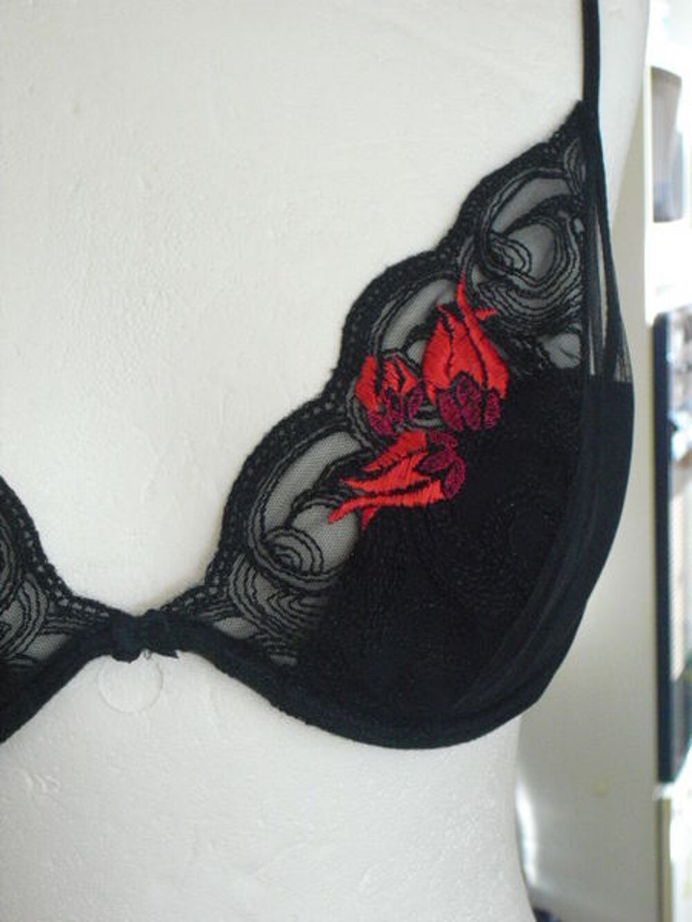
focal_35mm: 74
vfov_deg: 26.3
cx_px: 346
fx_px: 1972
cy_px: 461
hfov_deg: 19.9
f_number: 4.6
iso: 800
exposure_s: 1/20
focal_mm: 13.1
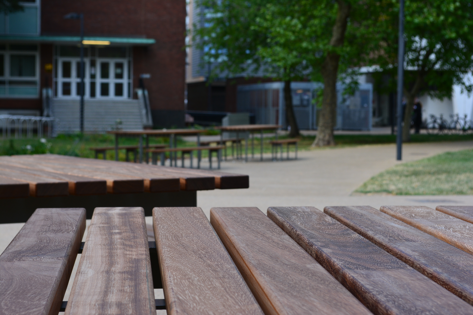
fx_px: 1084
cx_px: 236
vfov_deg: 16.6
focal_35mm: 82
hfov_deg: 24.6
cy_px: 158
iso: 400
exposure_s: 1/200
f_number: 10
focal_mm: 55
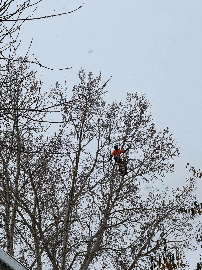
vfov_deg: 25.3
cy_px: 135
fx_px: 599
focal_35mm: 77
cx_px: 101
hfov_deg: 19.1
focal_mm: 9
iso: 25
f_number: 2.8
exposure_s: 1/847
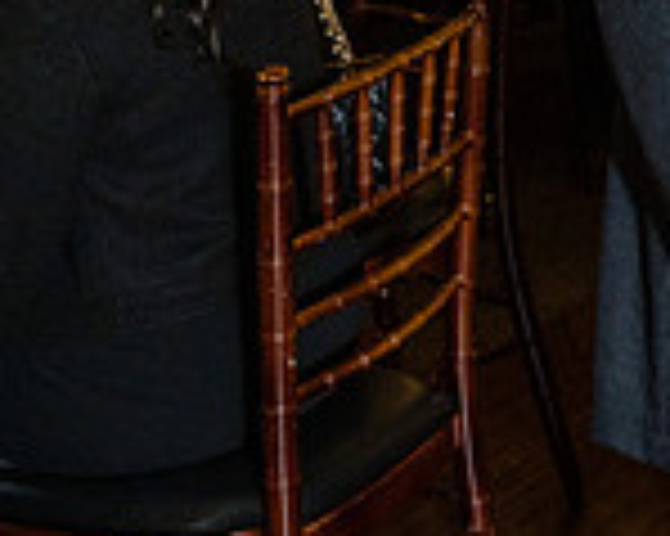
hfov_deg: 13.5
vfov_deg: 11.8
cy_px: -241
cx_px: 1268
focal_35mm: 126
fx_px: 2497
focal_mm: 34.4
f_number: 2.8
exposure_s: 1/250
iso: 3200
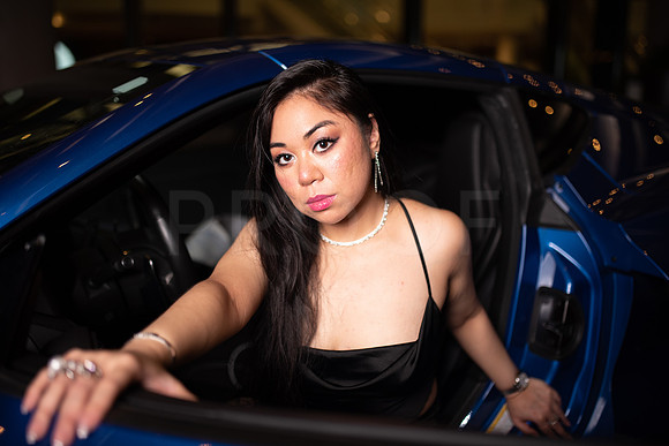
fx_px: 651
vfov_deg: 37.9
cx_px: 334
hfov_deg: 54.4
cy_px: 223
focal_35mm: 35
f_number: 1.4
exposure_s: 1/640
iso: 500
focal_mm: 35
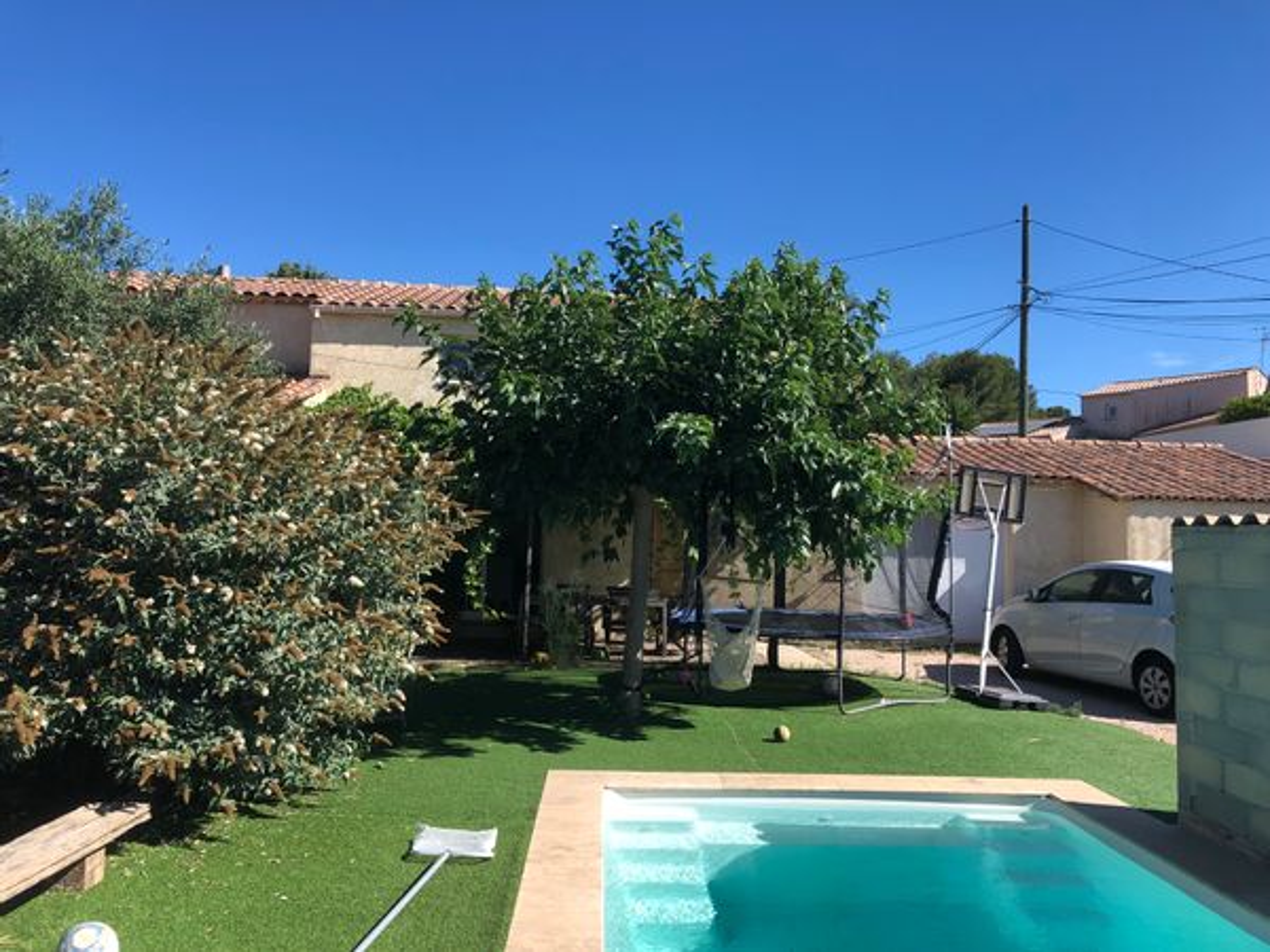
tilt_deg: +5.2
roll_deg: -1.2
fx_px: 1027
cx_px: 635
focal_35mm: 28
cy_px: 476
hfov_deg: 63.4
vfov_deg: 49.7
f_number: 1.8
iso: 20
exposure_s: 1/1263
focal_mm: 3.99
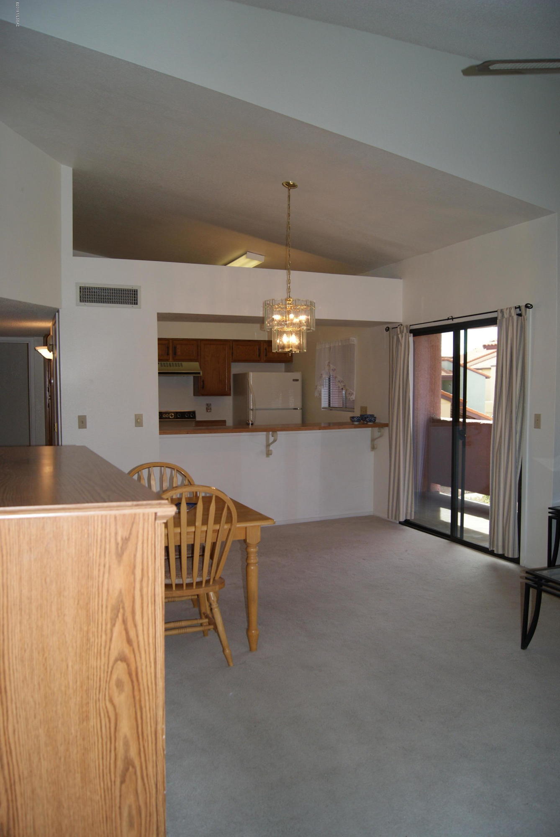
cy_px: 418
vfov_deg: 67.3
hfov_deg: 48.0
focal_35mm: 27
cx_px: 280
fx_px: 628
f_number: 4
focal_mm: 18
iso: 250
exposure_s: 1/160
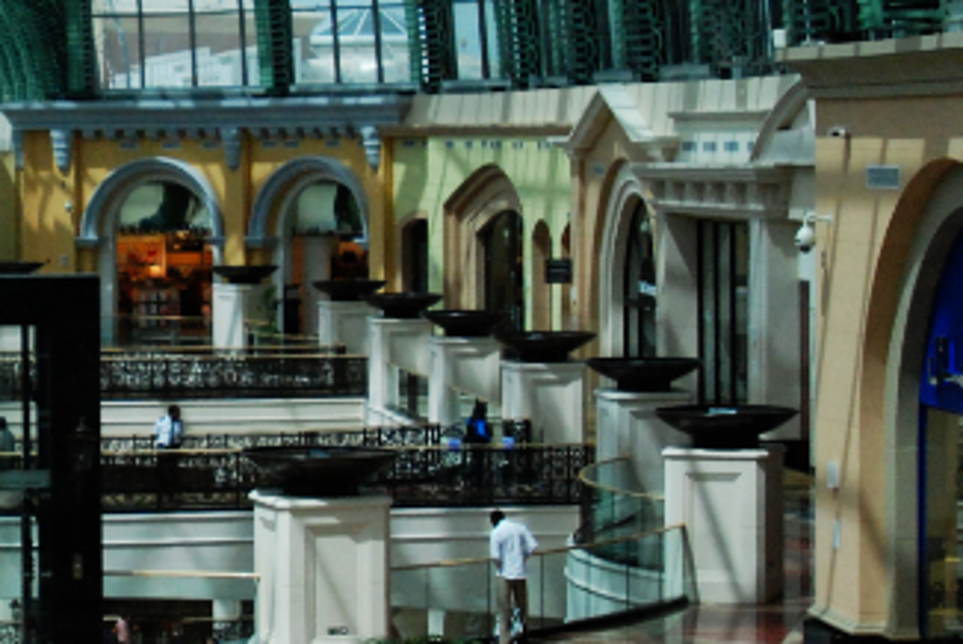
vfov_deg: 10.6
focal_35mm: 129
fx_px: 3454
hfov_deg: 15.6
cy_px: 264
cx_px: -6
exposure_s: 1/1000
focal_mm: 28
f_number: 5.6
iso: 800
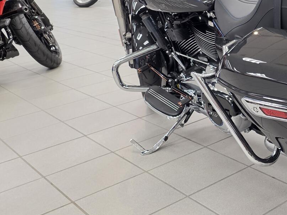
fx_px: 473
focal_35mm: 57
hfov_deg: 31.8
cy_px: 43
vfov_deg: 25.2
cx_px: 270
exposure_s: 1/120
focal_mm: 6.25
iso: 320
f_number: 1.7
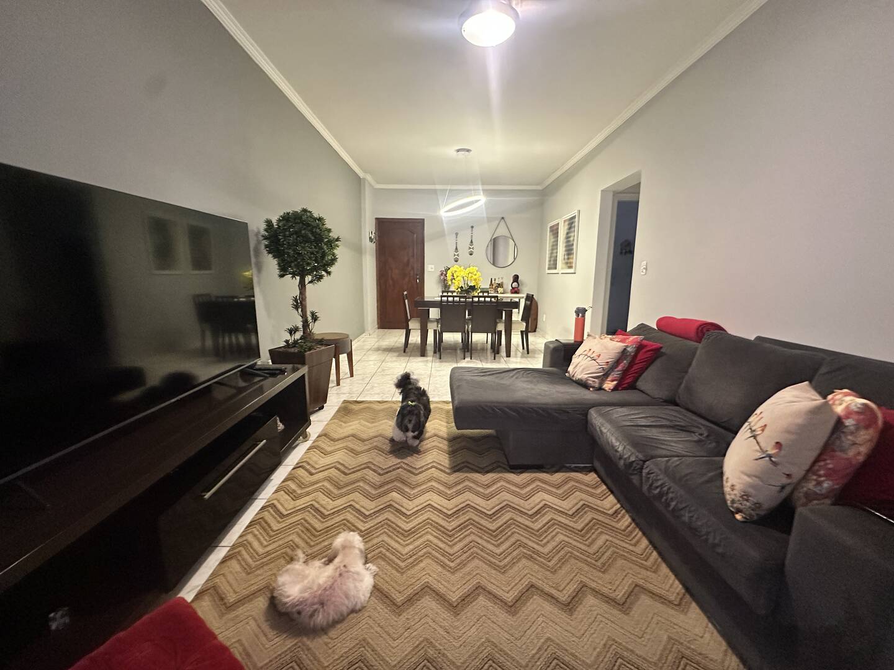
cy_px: 335
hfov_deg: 102.1
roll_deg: -0.7
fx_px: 362
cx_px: 447
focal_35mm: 14
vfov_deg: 85.7
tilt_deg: -10.1
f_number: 2.2
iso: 800
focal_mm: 2.22
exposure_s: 1/60
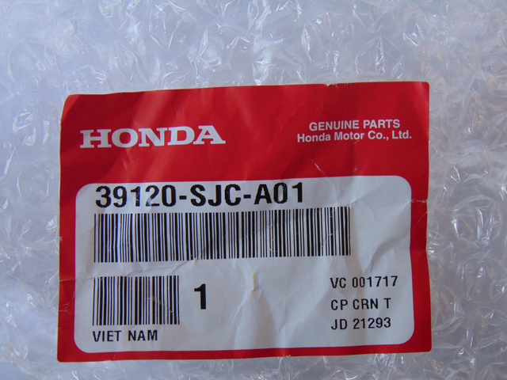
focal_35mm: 50
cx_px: 254
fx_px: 732
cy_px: 190
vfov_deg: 29.1
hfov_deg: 38.2
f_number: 3.5
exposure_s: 1/50
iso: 80
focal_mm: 9
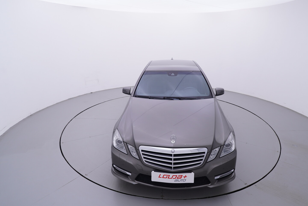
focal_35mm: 22
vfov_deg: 56.2
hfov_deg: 77.3
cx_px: 154
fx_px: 193
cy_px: 103
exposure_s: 1/80
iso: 200
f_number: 5
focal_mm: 15
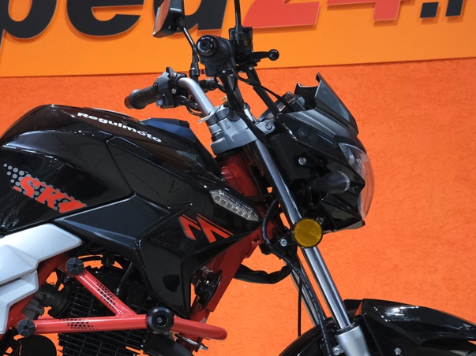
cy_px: 256
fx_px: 1719
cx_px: 25
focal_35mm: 125
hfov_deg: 15.5
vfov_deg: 11.8
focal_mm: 32.5
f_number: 4
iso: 1600
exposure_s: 1/100
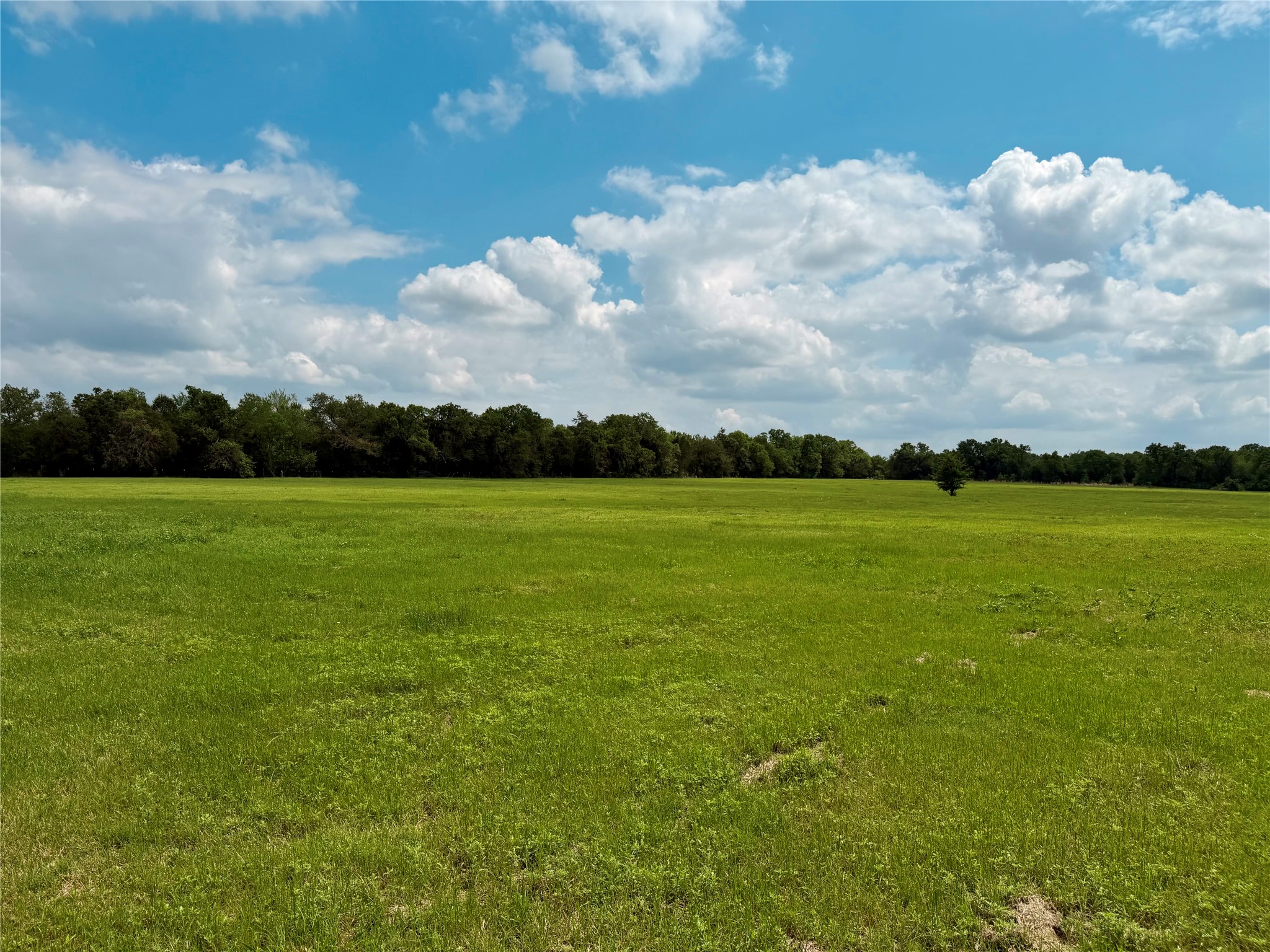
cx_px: 635
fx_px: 881
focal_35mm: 24
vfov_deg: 56.8
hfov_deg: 71.6
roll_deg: -0.2
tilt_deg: +0.6
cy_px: 476
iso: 100
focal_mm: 6.76
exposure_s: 1/11905
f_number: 1.78
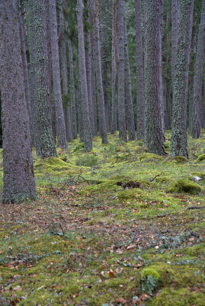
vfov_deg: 19.8
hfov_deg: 13.3
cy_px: 153
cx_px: 102
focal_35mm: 103
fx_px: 878
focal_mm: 103
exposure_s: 1/125
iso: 1600
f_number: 8
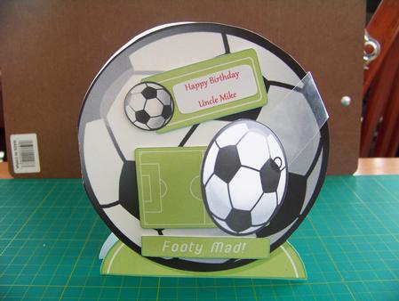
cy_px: 150
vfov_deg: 39.7
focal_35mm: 36
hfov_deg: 51.3
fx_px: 416
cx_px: 200
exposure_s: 1/30
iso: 72
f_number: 2.8
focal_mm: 5.85
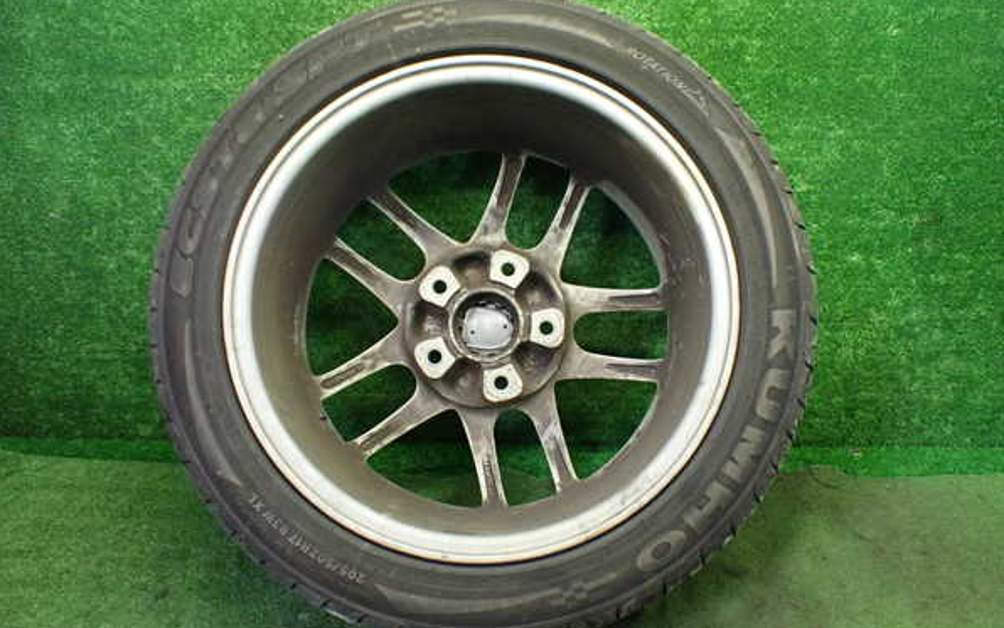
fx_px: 876
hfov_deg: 59.6
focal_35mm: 32
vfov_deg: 39.5
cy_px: 330
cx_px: 502
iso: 800
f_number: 2.3
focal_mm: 5.4
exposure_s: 1/125
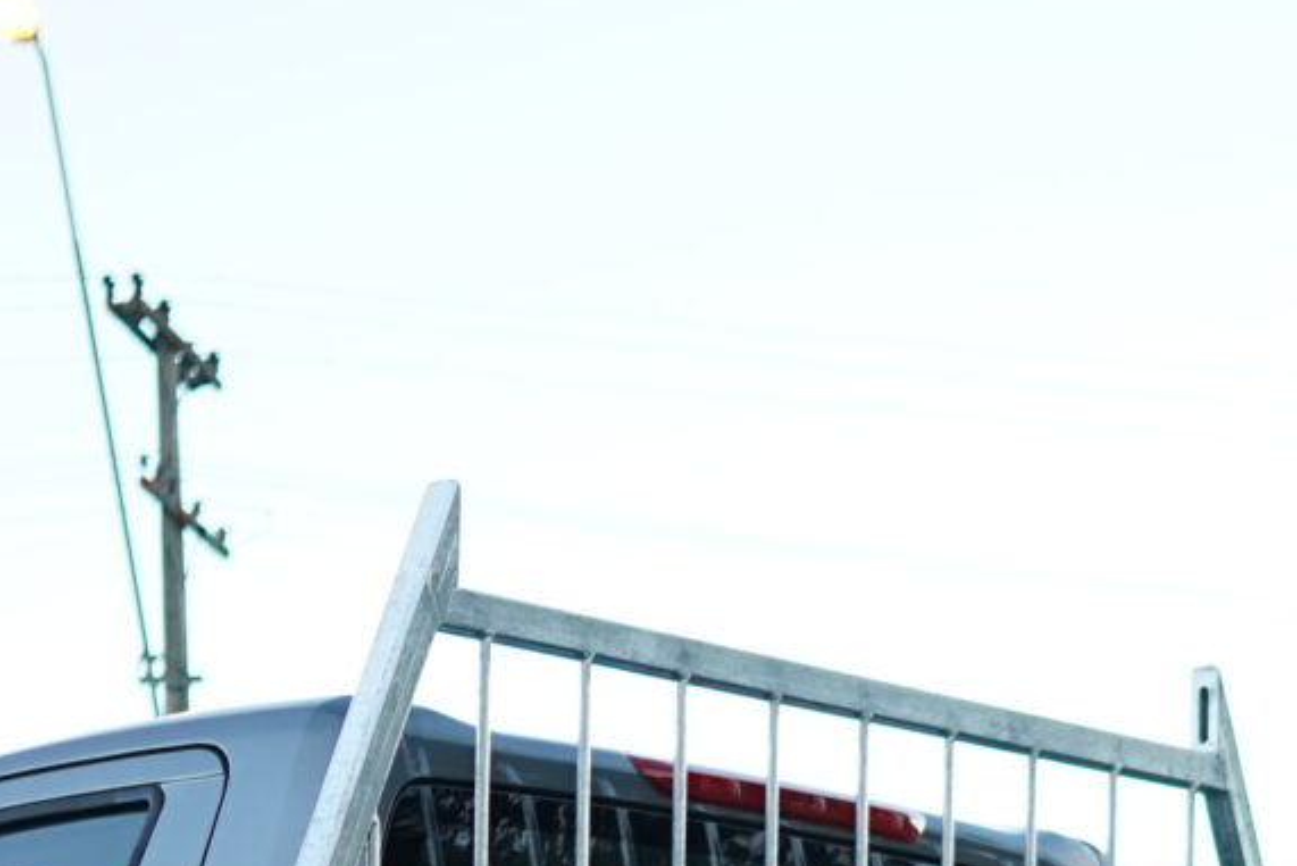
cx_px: 1197
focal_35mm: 157
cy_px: 1492
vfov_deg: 8.5
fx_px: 5657
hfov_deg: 13.0
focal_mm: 35
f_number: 2.8
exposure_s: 1/160
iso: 125
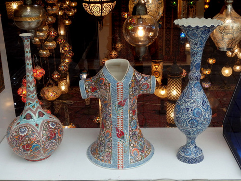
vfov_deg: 29.7
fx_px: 341
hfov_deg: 38.9
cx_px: 120
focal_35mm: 49
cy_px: 90
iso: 200
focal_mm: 8.8
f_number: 4.9
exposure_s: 1/80
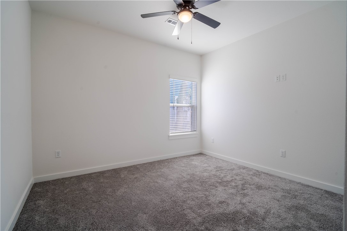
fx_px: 154
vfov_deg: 73.7
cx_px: 174
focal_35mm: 16
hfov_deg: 96.7
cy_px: 116
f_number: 8
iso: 100
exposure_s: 1/60
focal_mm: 16
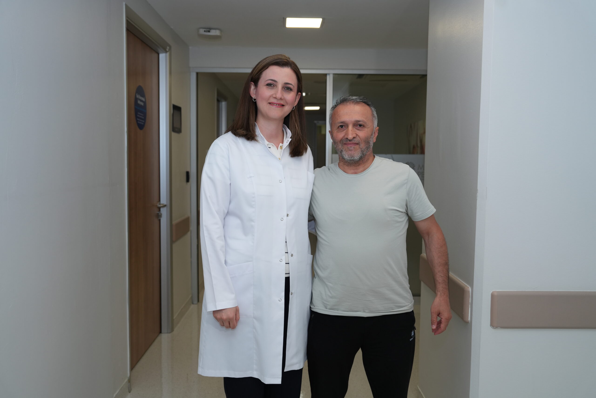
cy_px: 199
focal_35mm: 33
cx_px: 298
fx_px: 546
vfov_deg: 40.0
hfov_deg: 57.2
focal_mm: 33
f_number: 4
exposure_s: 1/200
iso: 500
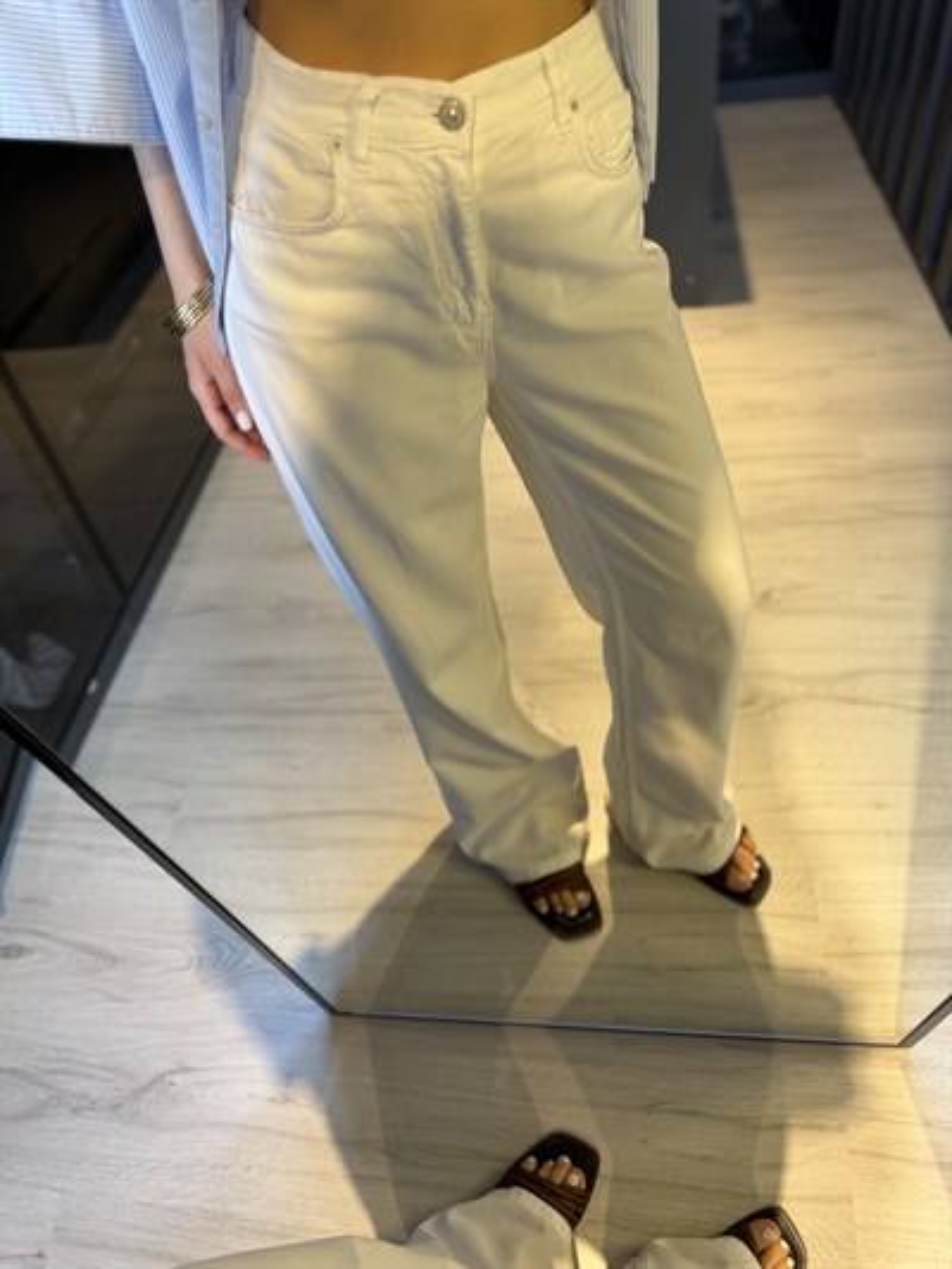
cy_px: 634
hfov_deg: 56.8
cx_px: 476
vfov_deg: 71.6
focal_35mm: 24
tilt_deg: -62.4
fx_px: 880
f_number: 1.78
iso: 100
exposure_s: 1/121
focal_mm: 6.76
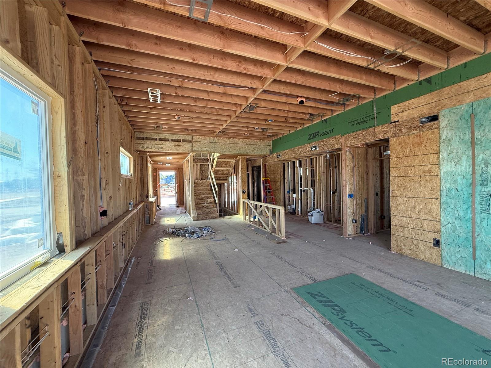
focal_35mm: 14
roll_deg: +2.1
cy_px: 184
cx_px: 246
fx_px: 199
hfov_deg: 102.1
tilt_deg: -2.1
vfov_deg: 85.7
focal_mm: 2.22
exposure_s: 1/99
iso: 125
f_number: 2.2
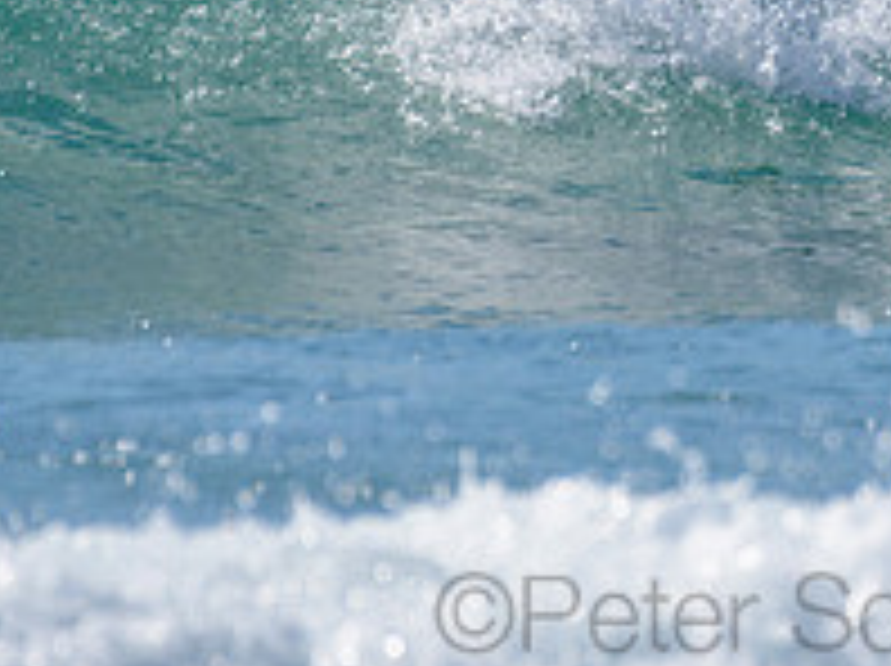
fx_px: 44450
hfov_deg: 1.1
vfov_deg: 0.9
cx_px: 1077
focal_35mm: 1729
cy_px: -283
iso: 125
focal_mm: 500
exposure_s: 1/2000
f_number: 5.6
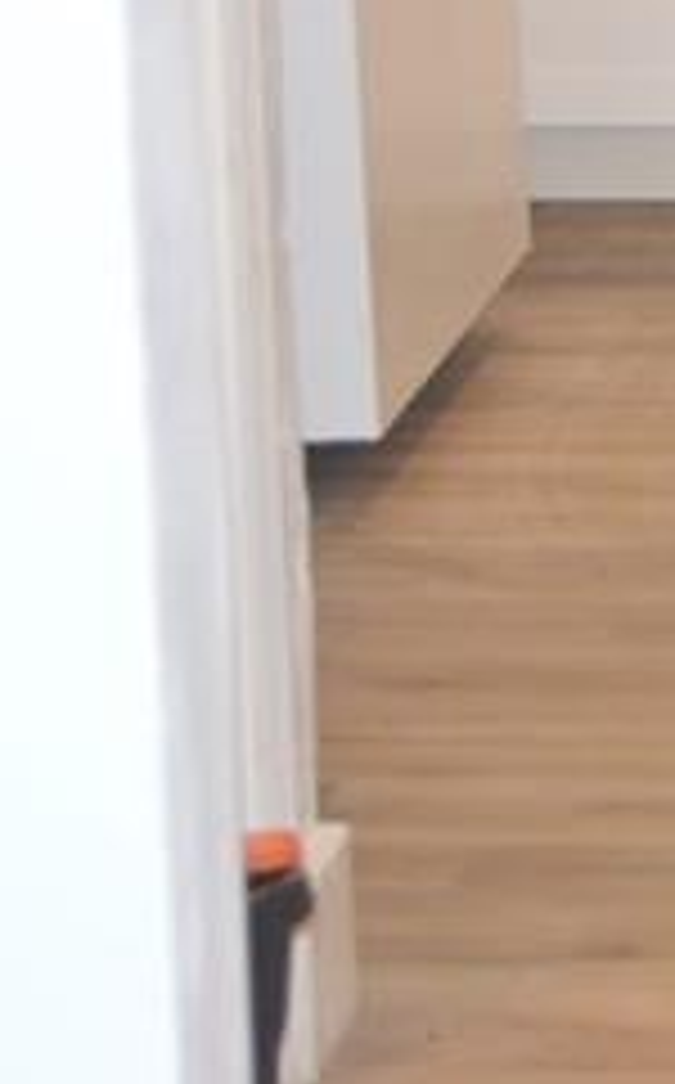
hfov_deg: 6.2
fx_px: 6141
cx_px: 1256
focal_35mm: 208
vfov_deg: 10.0
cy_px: 40
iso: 400
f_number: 2.8
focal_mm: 32
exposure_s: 1/60
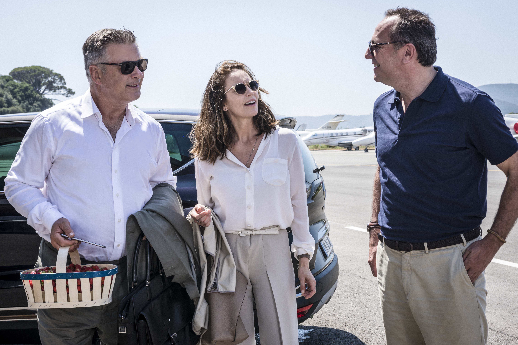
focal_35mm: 60
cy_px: 172
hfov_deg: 33.4
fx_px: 864
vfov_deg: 22.6
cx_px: 259
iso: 250
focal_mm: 60
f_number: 14
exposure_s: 1/250
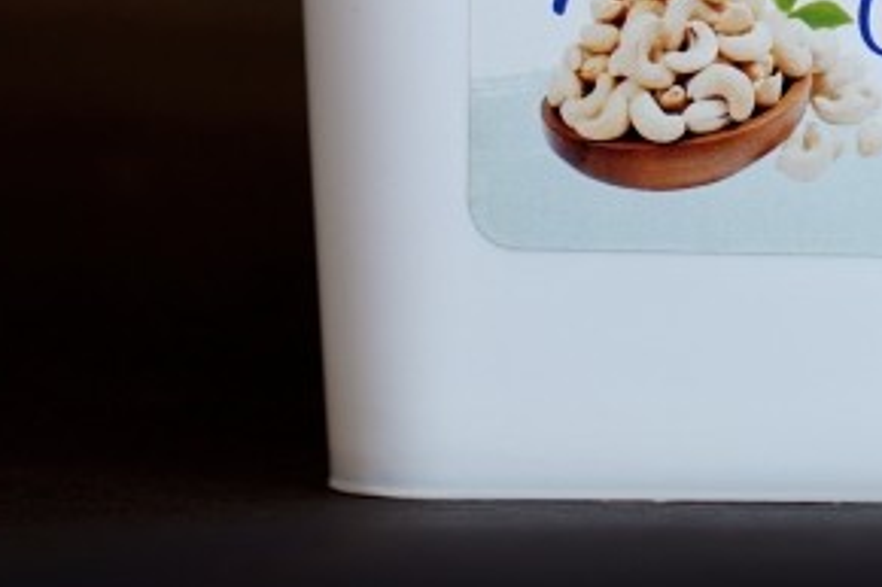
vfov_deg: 5.1
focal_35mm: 265
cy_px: -263
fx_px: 6489
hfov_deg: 7.7
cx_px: 836
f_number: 2.8
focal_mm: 75
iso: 100
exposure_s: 1/125
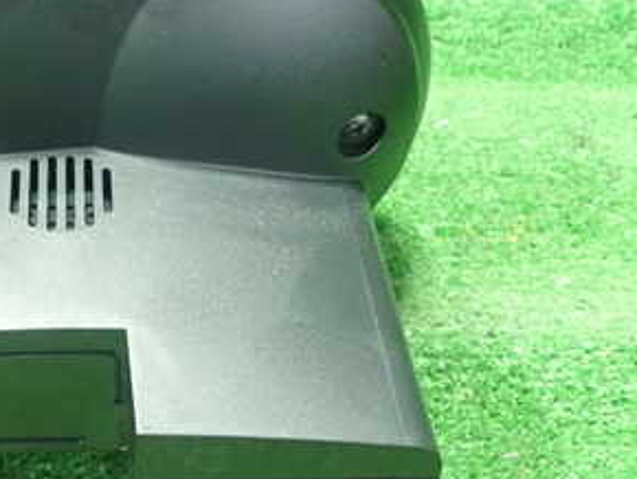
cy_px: 226
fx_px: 1142
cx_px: 88
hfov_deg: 30.1
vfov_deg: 23.7
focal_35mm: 62
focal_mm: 5.5
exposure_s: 1/60
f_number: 2.3
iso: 800
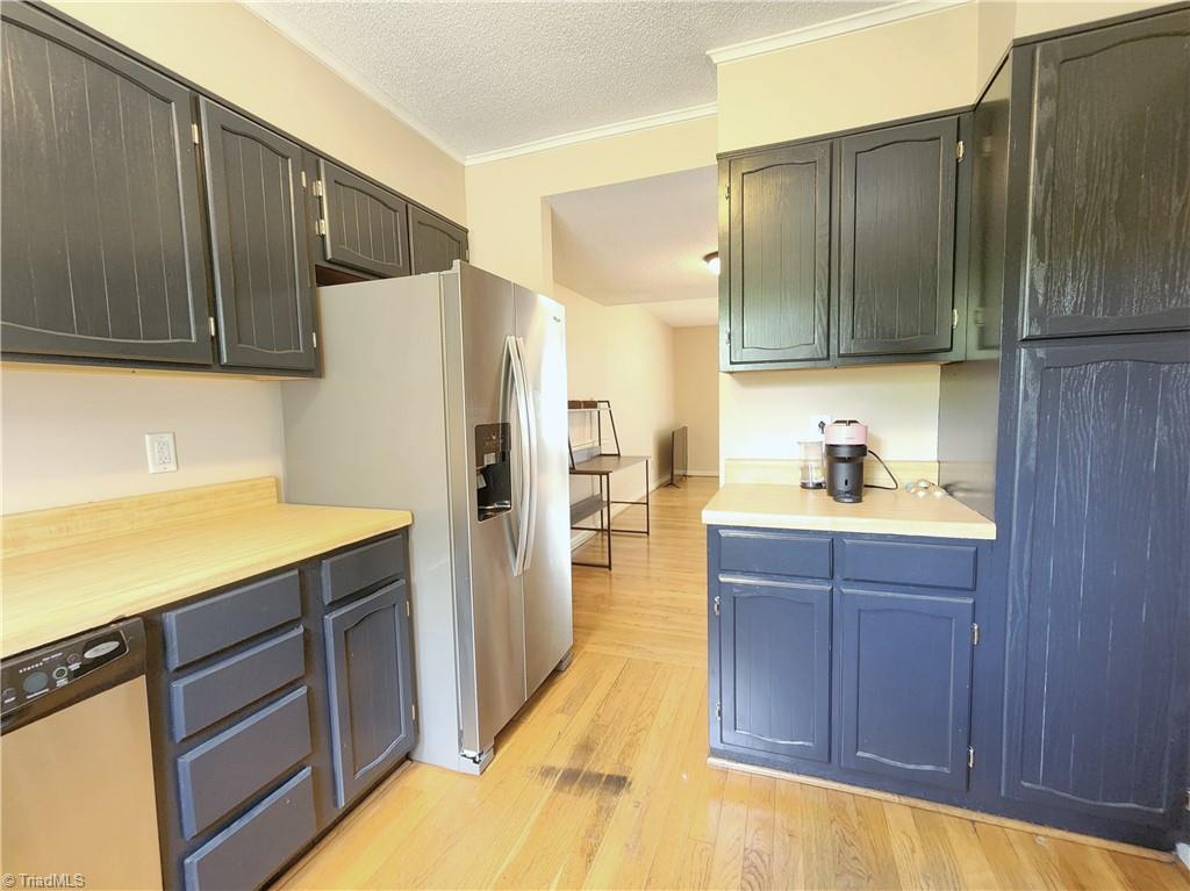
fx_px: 447
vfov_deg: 89.9
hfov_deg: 106.2
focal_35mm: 13
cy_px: 446
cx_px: 595
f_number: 2.2
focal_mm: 2.2
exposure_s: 1/30
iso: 400
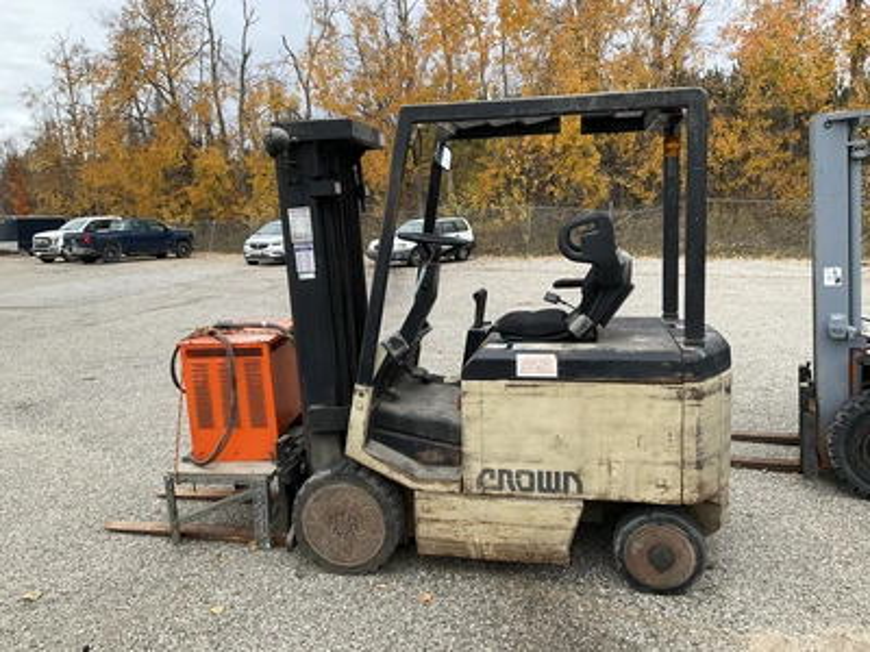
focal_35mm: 29
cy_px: 326
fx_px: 729
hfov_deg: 61.7
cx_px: 435
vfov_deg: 48.2
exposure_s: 1/122
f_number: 1.8
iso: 64
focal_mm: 3
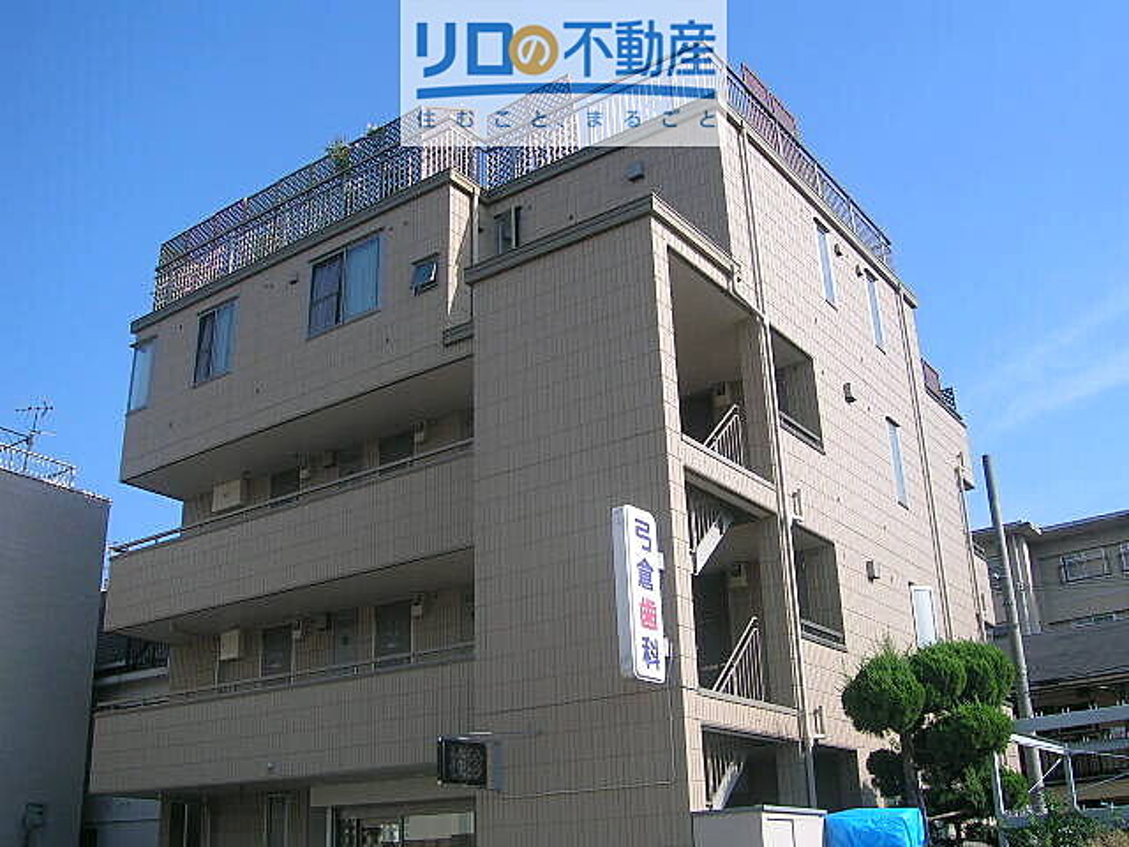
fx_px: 1142
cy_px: 424
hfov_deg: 52.6
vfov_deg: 40.7
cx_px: 564
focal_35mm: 35
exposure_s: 1/389
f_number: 4.8
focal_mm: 5.4
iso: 50
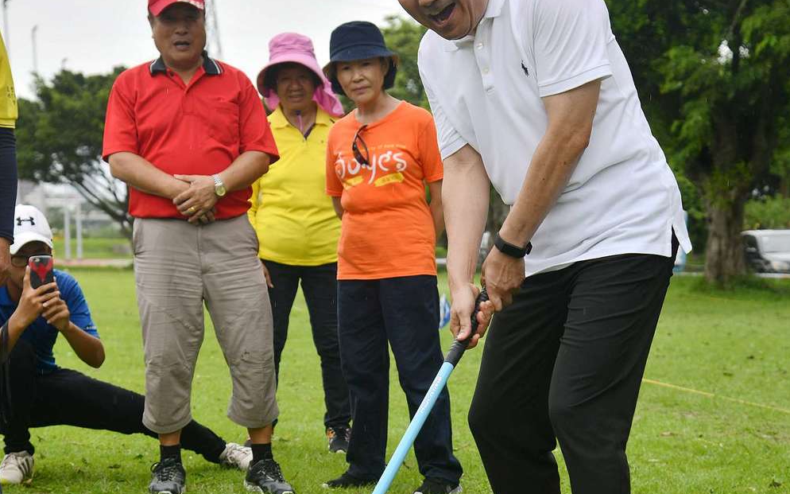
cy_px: 439
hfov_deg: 20.8
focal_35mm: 100
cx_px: 396
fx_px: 2153
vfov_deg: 13.0
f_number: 6.3
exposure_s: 1/500
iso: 125
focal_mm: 65
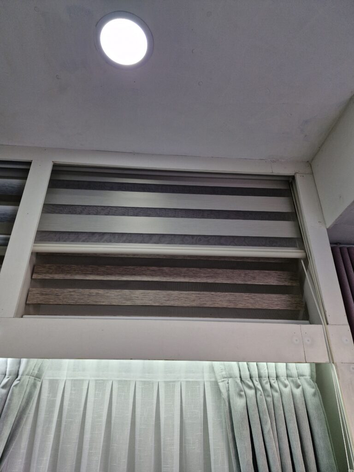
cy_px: 236
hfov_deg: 58.9
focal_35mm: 23
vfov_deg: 73.9
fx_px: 314
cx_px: 177
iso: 80
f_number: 1.8
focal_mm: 5.54
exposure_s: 1/180
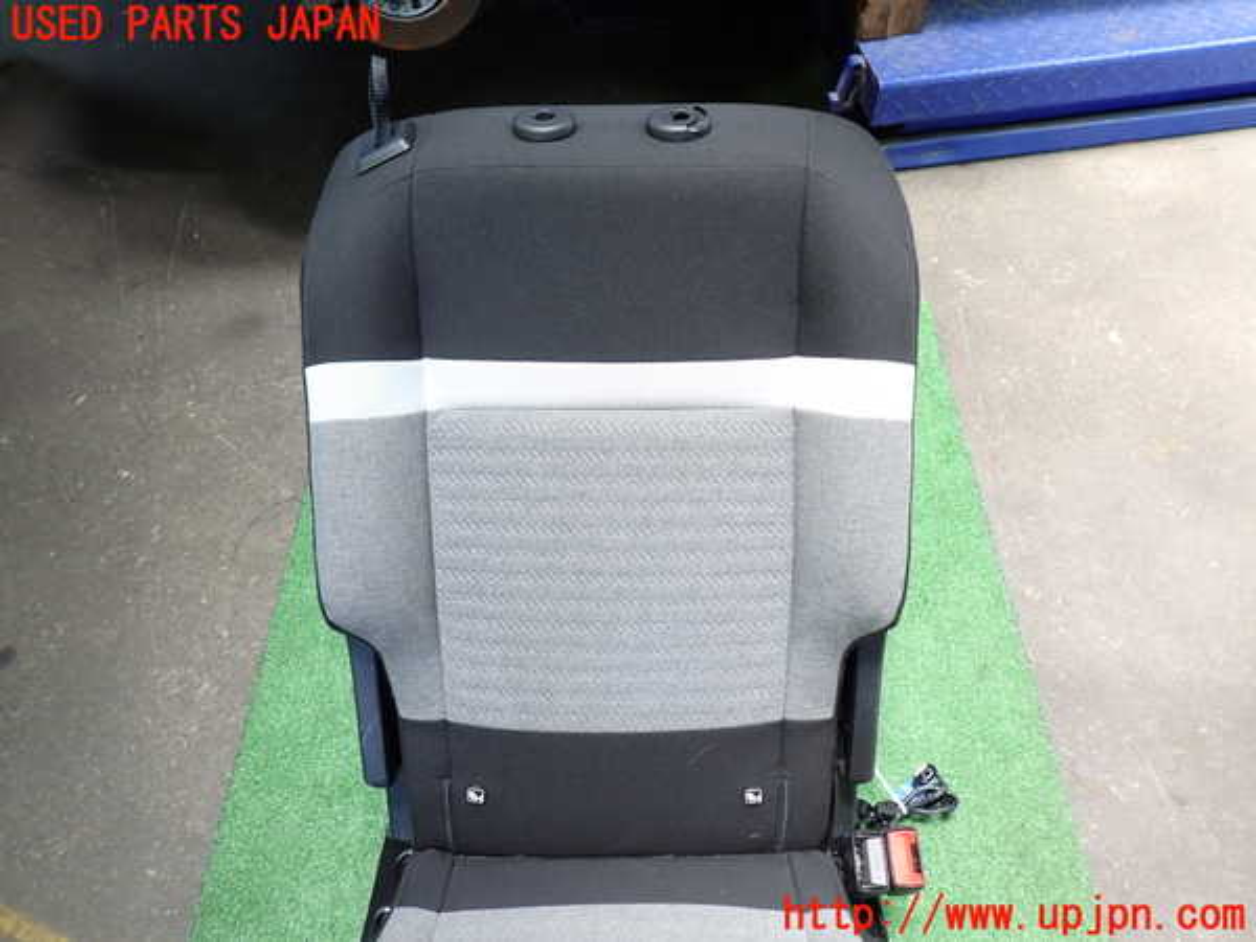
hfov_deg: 69.4
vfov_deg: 54.9
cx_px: 628
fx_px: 907
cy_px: 471
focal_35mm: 25
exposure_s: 1/50
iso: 200
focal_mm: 4.5
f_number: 2
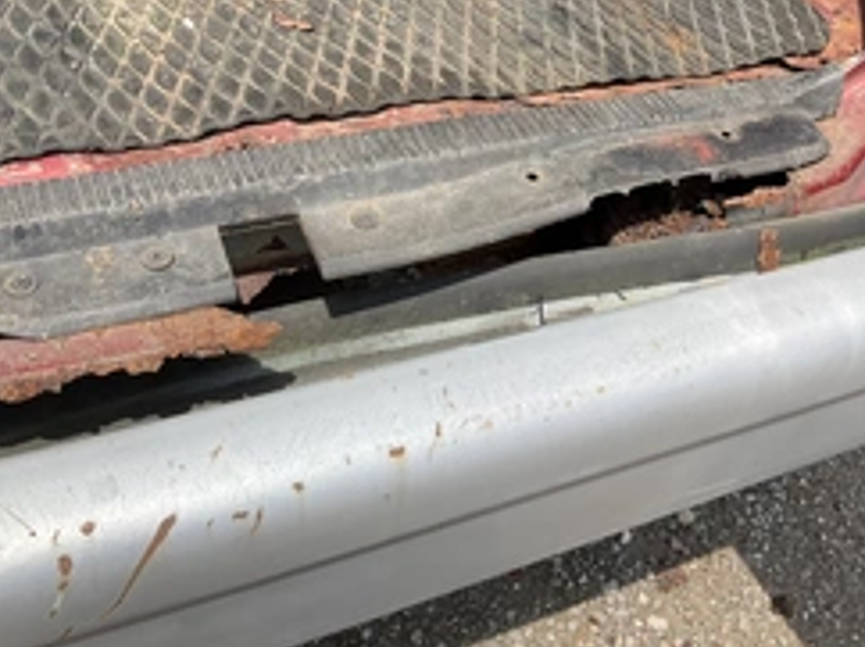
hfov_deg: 39.5
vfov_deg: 29.5
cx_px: 529
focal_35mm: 48
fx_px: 1198
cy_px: 129
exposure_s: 1/1076
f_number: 1.8
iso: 25
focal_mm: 3
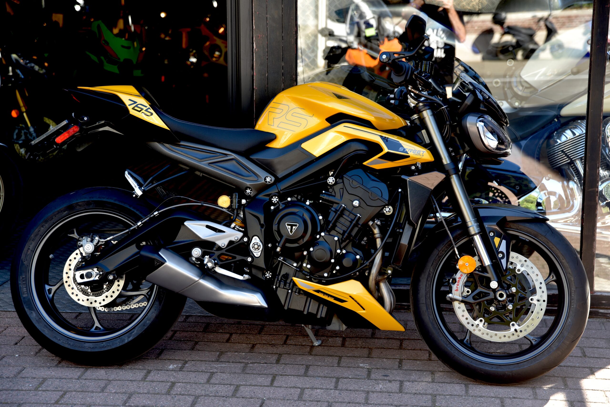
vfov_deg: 19.5
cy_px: 204
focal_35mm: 70
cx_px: 305
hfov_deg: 28.8
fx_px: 1187
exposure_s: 1/60
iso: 100
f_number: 4
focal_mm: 70
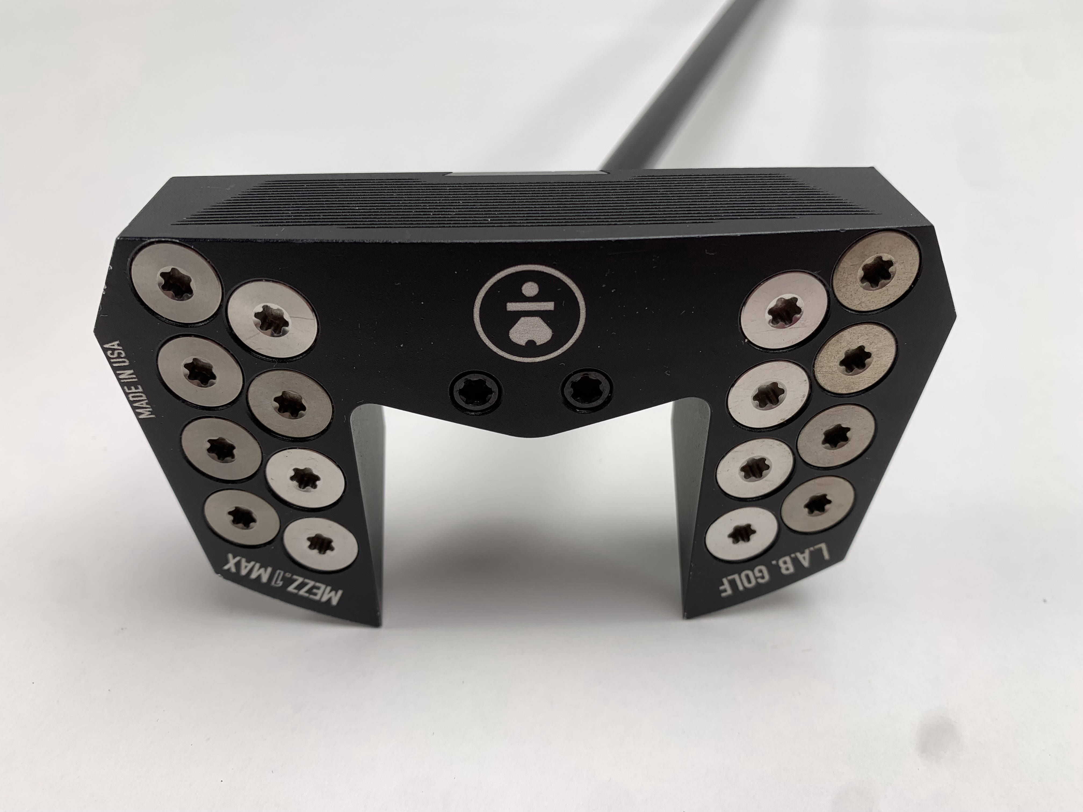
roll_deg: +0.0
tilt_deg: -37.9
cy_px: 406
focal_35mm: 26
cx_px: 542
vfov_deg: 53.1
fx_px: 813
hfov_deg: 67.3
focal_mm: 4.25
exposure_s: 1/127
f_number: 1.8
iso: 25
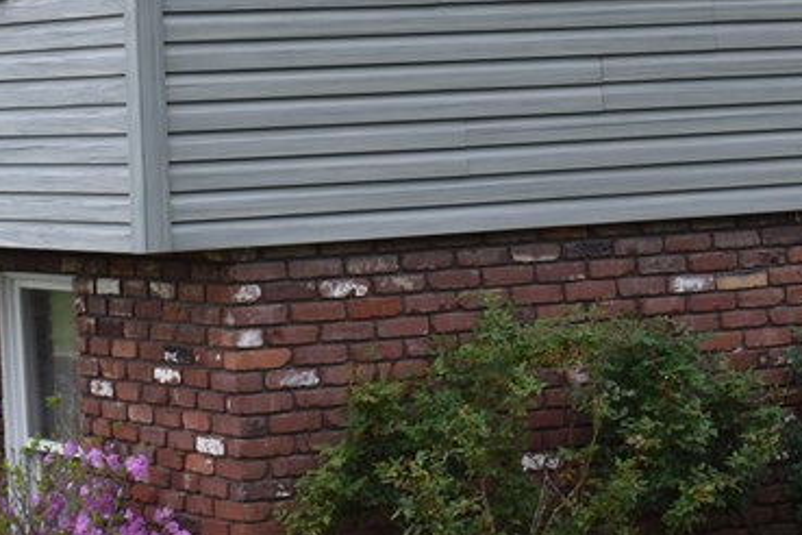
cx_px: 363
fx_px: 3542
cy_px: 176
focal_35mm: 159
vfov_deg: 8.6
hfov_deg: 12.9
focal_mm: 36
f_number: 4.8
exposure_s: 1/100
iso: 400
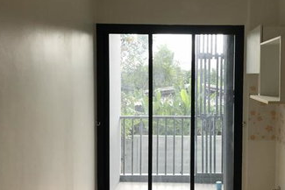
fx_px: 341
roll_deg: +0.1
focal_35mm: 43
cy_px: 96
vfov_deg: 31.2
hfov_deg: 44.7
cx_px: 190
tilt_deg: -3.5
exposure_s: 1/177
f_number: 1.8
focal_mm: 3.99
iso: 20
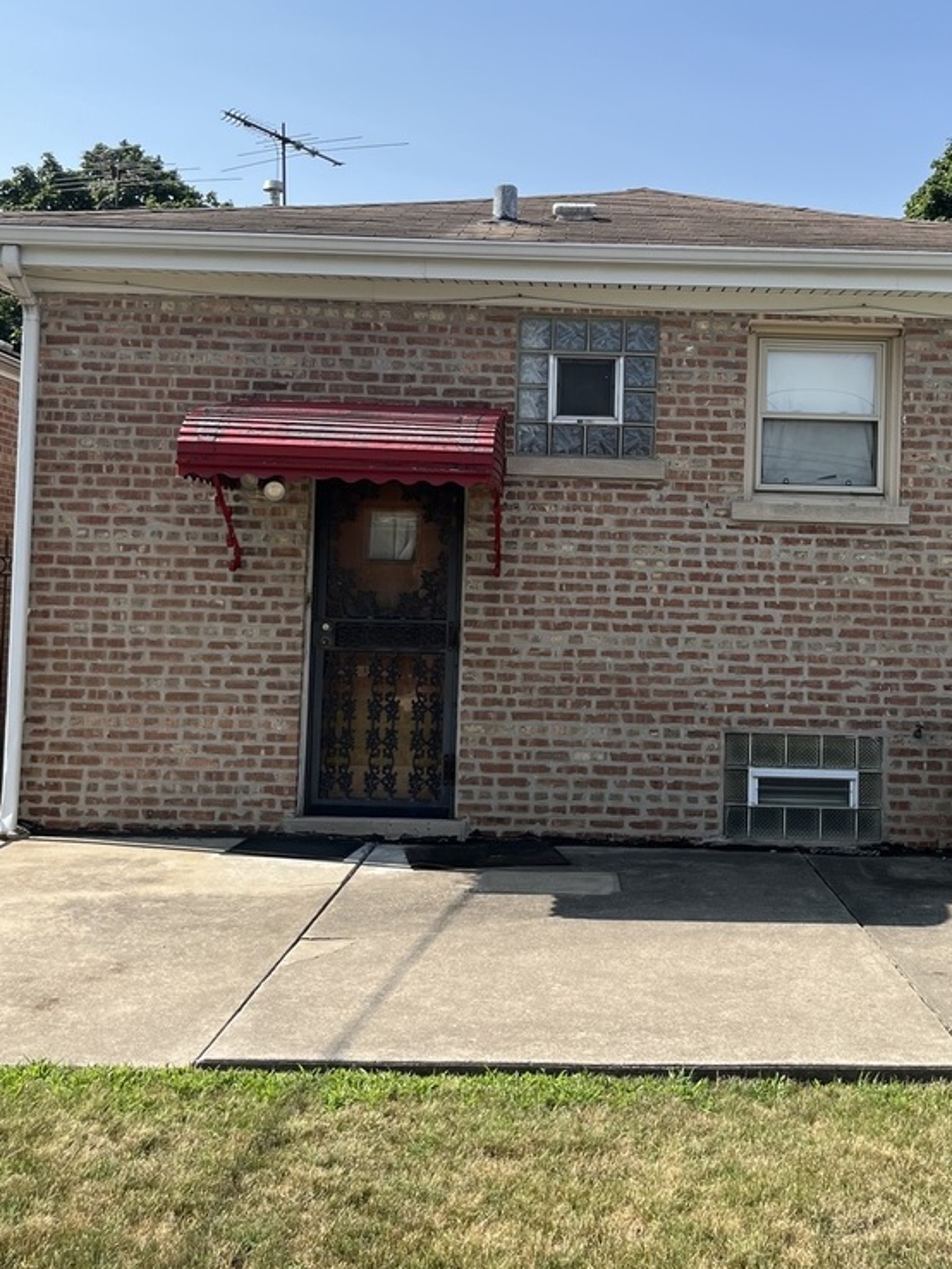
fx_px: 1394
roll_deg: -1.2
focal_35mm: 38
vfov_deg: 48.8
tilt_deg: +4.5
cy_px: 525
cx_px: 584
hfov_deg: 37.5
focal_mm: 5.1
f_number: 1.6
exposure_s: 1/3049
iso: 50
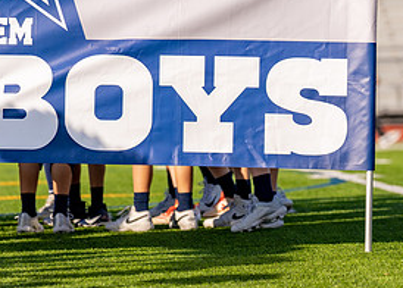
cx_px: 47
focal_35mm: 323
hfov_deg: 6.2
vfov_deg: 4.5
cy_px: 15
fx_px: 3699
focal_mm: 129
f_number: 2.8
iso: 100
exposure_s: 1/2500
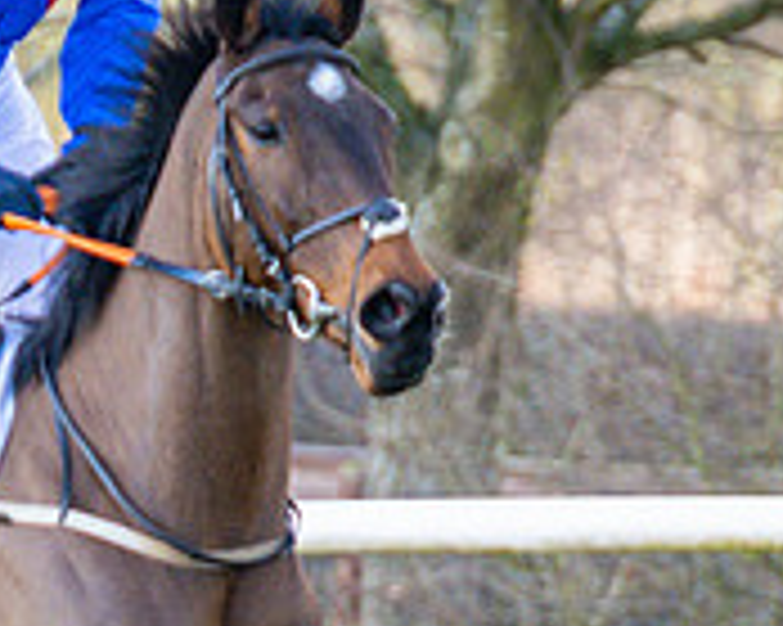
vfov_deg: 1.7
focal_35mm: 888
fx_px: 20567
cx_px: 202
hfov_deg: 2.2
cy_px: 623
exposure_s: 1/800
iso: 800
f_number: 4
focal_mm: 125
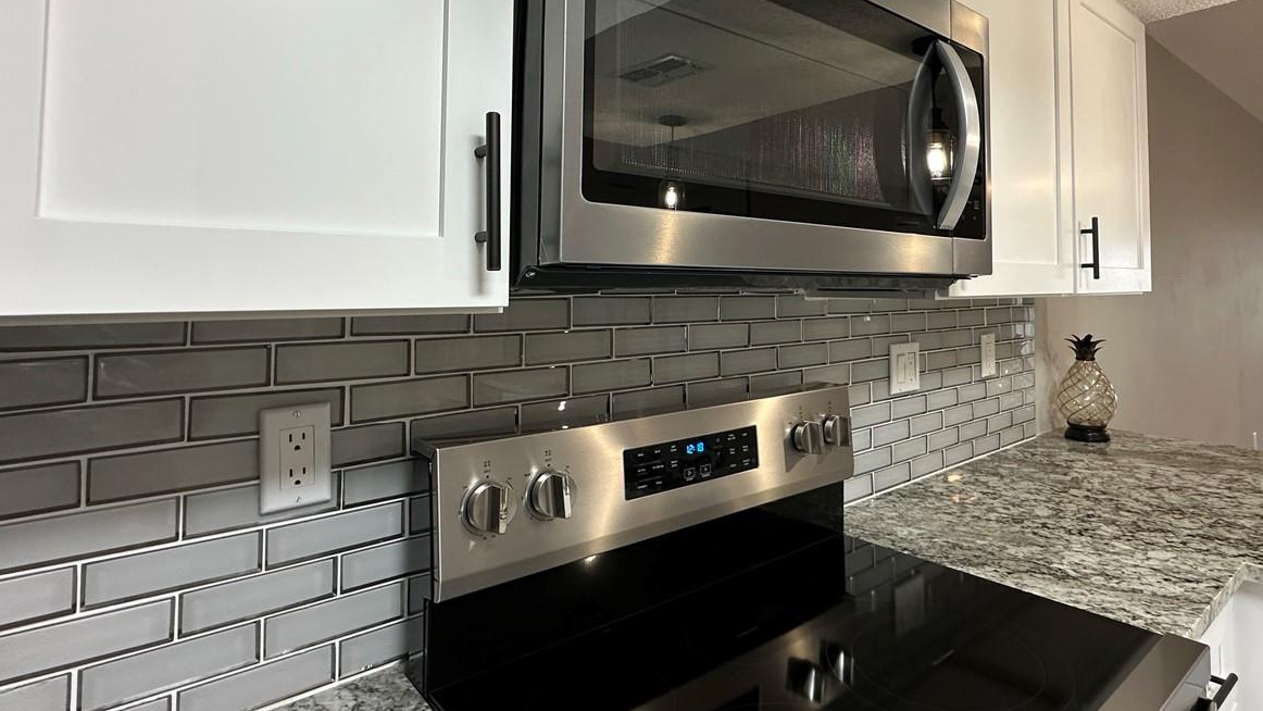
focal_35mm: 21
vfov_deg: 52.9
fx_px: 703
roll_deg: -0.1
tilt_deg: +2.1
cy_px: 254
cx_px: 731
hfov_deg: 83.2
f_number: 2.2
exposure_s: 1/60
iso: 200
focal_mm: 2.22
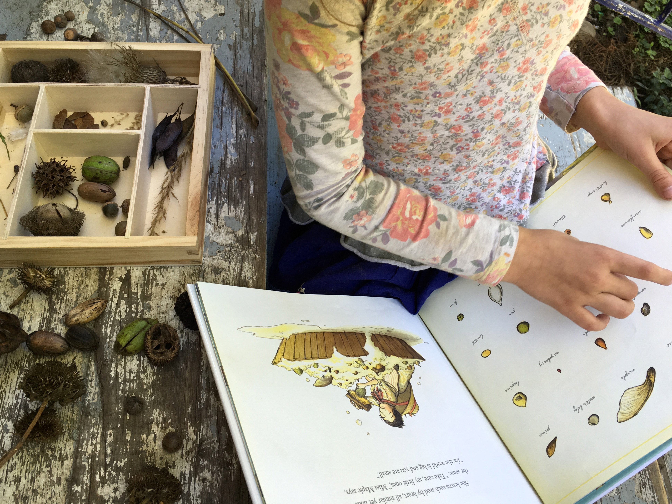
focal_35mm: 30
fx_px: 582
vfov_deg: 46.8
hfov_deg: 60.0
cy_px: 244
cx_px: 332
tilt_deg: -62.2
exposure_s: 1/60
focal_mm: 4.15
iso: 32
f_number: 2.2
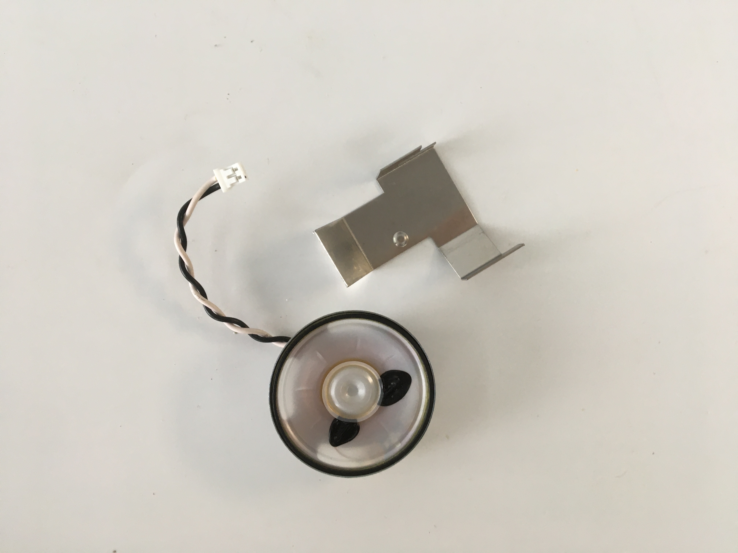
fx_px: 618
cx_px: 369
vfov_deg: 48.2
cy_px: 276
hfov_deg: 61.7
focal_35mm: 29
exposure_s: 1/33
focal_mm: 4.15
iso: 32
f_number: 2.2
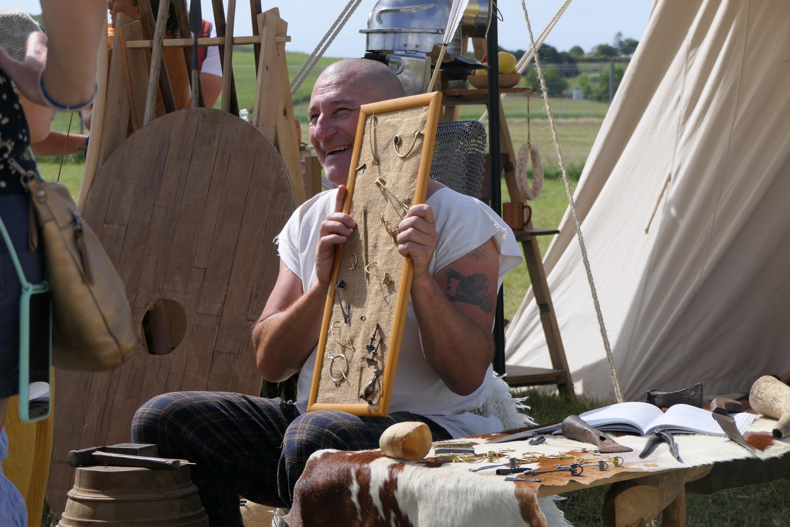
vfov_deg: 14.4
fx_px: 2085
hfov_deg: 21.5
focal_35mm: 95
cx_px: 395
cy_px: 264
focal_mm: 34.7
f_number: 4.1
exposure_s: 1/1000
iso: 125
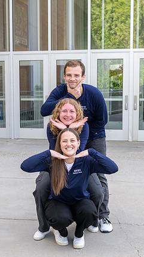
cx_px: 63
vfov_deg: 31.4
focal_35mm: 67
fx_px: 455
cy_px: 135
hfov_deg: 18.0
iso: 200
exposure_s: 1/320
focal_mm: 38
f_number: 4
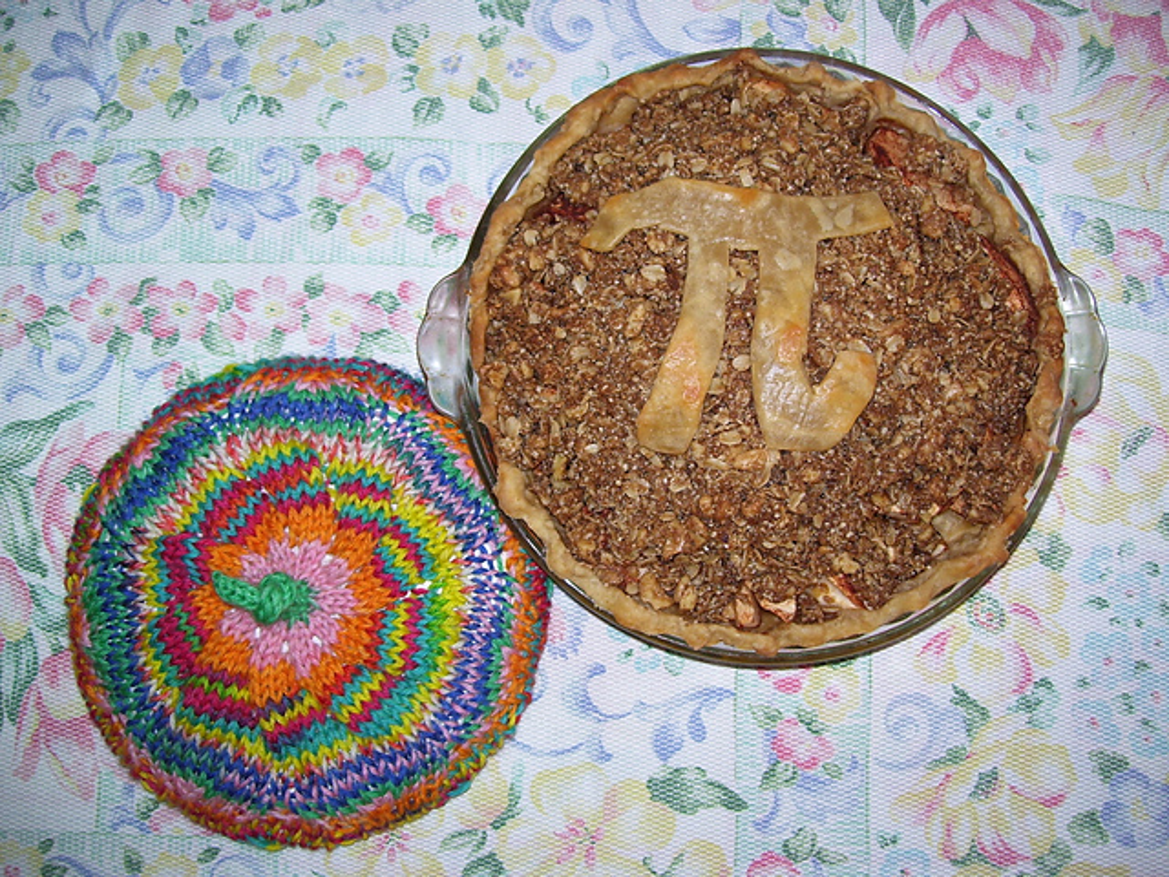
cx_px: 584
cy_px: 438
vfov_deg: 39.7
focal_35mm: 36
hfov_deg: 51.4
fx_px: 1216
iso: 80
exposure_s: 1/60
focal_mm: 6
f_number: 2.7
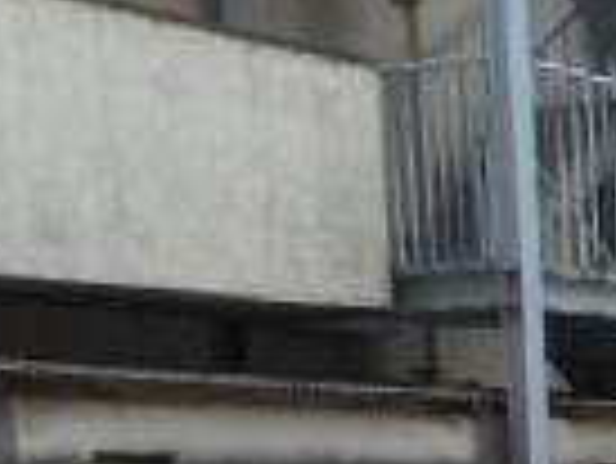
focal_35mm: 117
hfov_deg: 14.8
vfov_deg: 11.8
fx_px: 2084
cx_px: 1079
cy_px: 815
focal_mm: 4.5
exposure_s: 1/160
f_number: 3.7
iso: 80
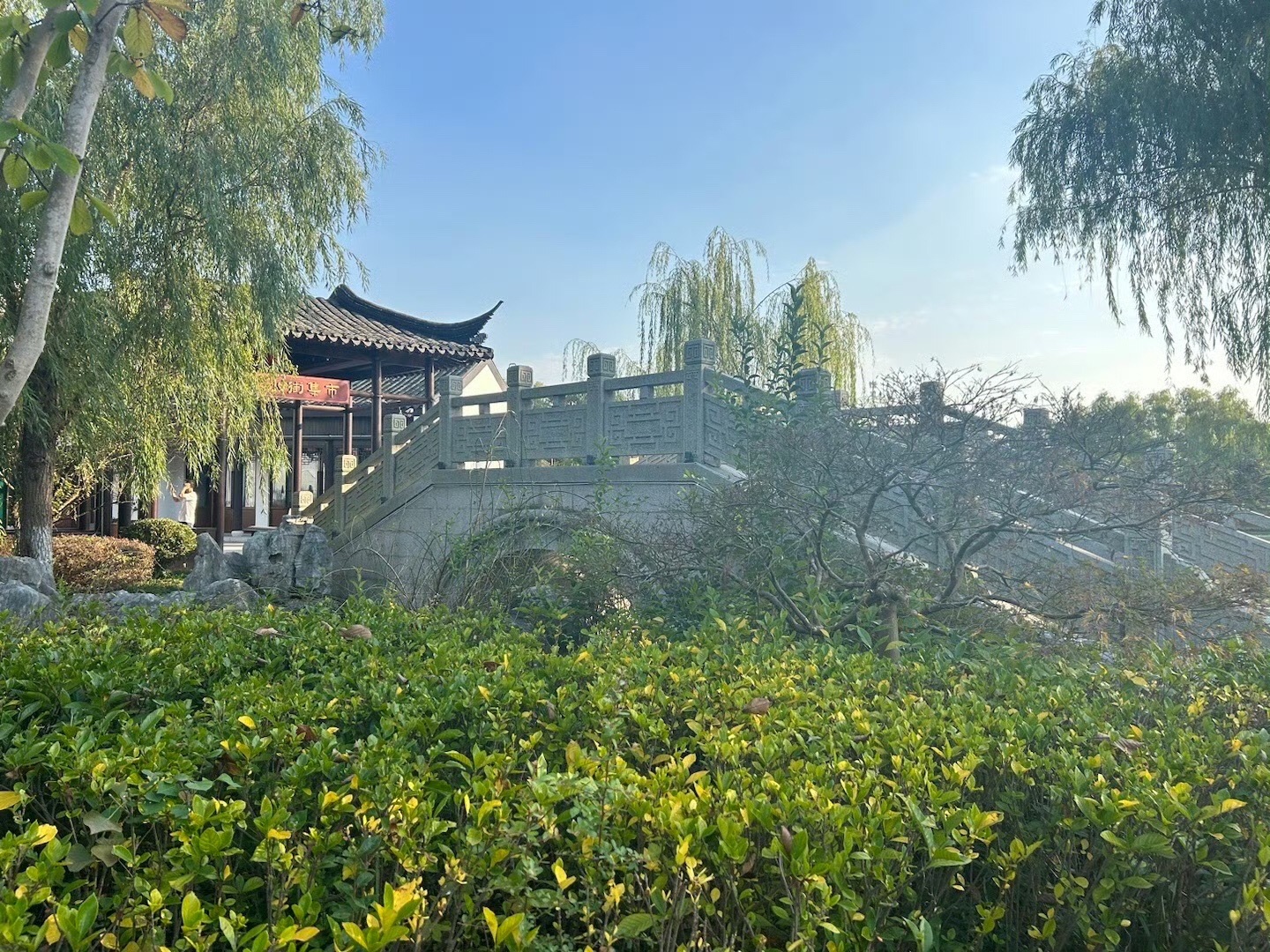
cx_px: 635
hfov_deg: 67.3
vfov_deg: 53.1
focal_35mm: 26
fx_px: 954
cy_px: 476
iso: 50
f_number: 1.5
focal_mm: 5.7
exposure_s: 1/1449
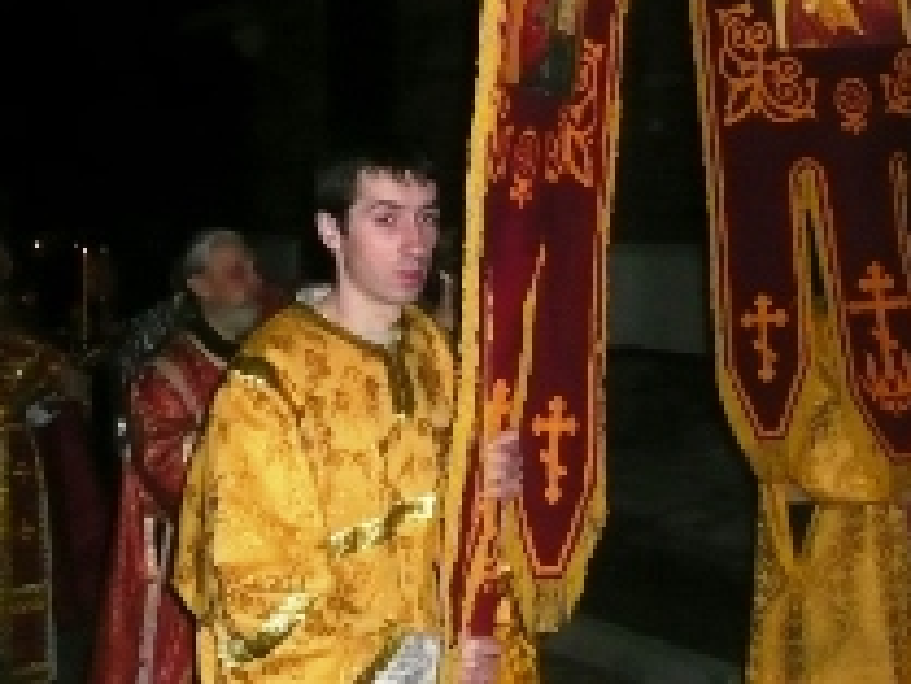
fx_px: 1580
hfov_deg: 32.2
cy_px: 335
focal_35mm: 60
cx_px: 462
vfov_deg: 24.4
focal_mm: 4.6
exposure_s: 1/30
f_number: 2.8
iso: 250
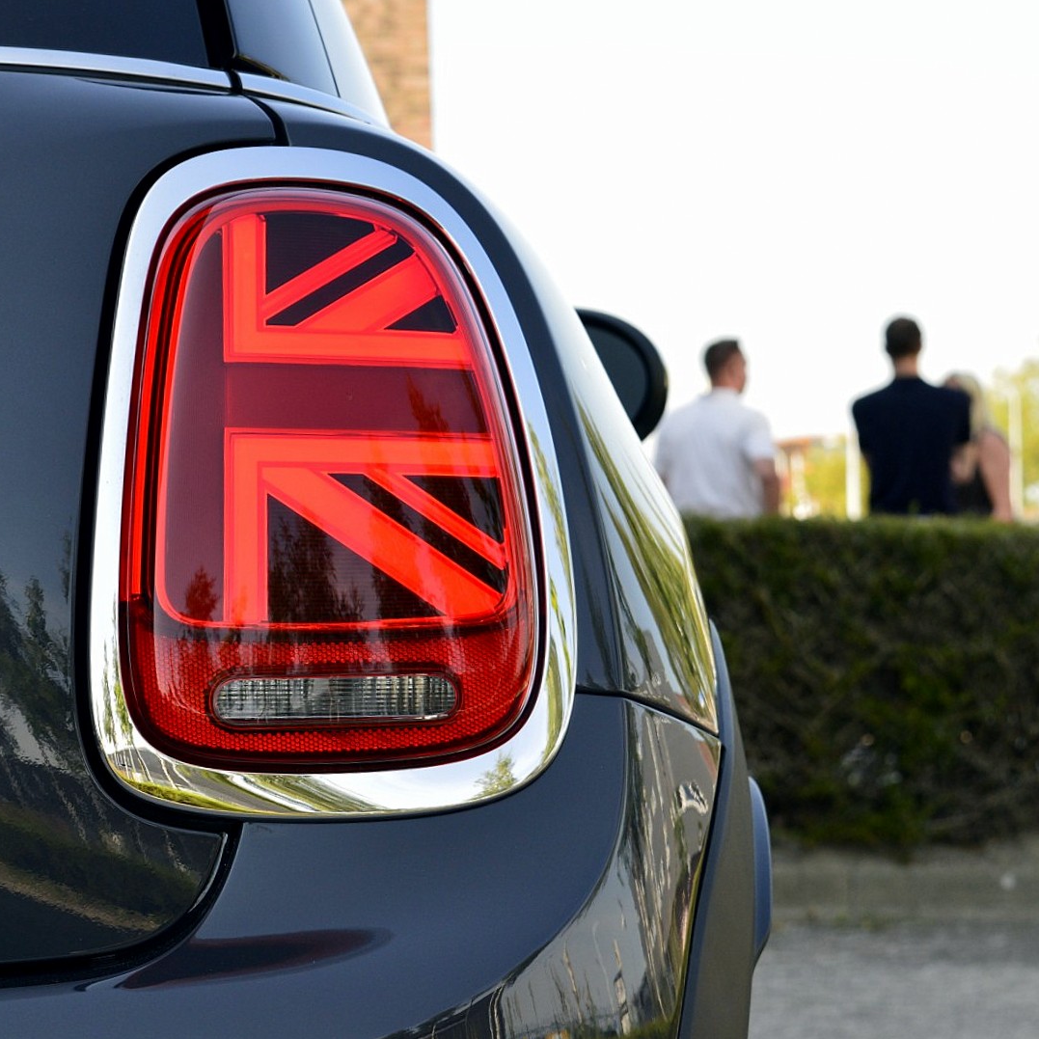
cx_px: 264
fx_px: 3587
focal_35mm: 106
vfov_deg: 16.5
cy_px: 520
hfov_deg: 16.4
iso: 400
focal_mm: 55
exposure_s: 1/200
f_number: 10
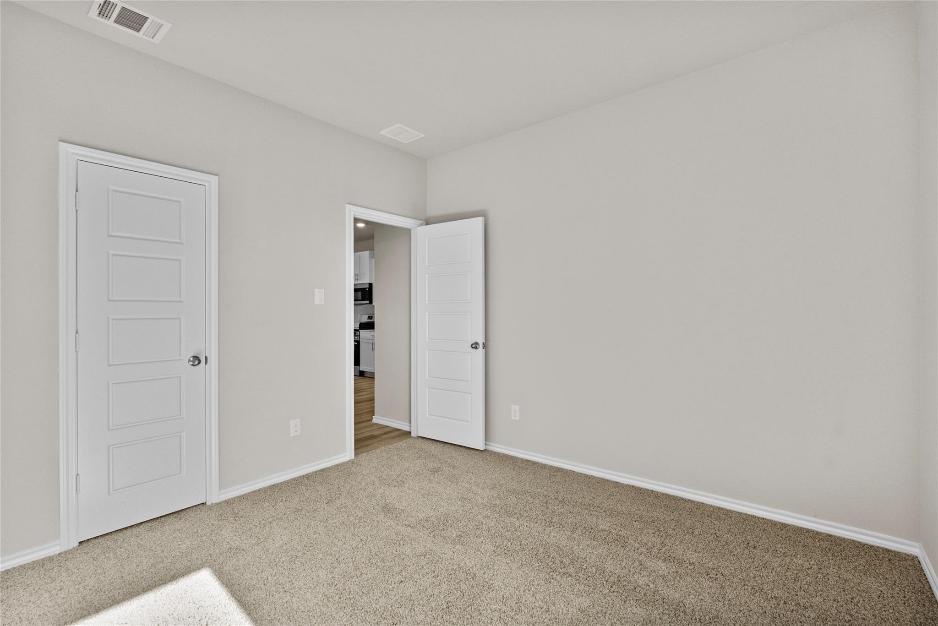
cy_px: 313
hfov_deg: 96.7
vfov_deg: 73.8
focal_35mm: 16
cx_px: 469
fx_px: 417
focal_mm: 16
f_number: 7.1
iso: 640
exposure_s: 1/30
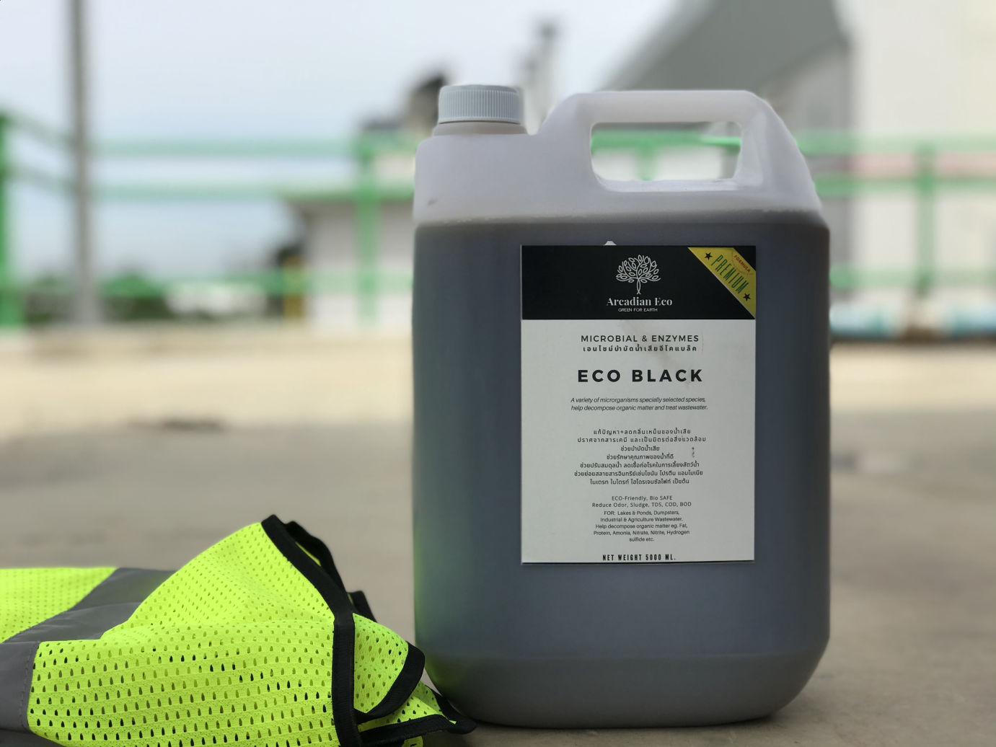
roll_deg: +1.5
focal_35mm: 57
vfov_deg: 25.7
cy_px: 374
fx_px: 1640
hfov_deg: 33.8
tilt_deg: -2.8
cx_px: 498
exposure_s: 1/791
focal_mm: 6.6
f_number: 2.8
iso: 20
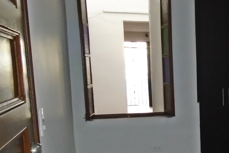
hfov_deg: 27.8
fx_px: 407
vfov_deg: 20.7
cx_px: 270
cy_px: 145
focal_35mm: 64
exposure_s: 1/30
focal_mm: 4.6
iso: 320
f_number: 3.2
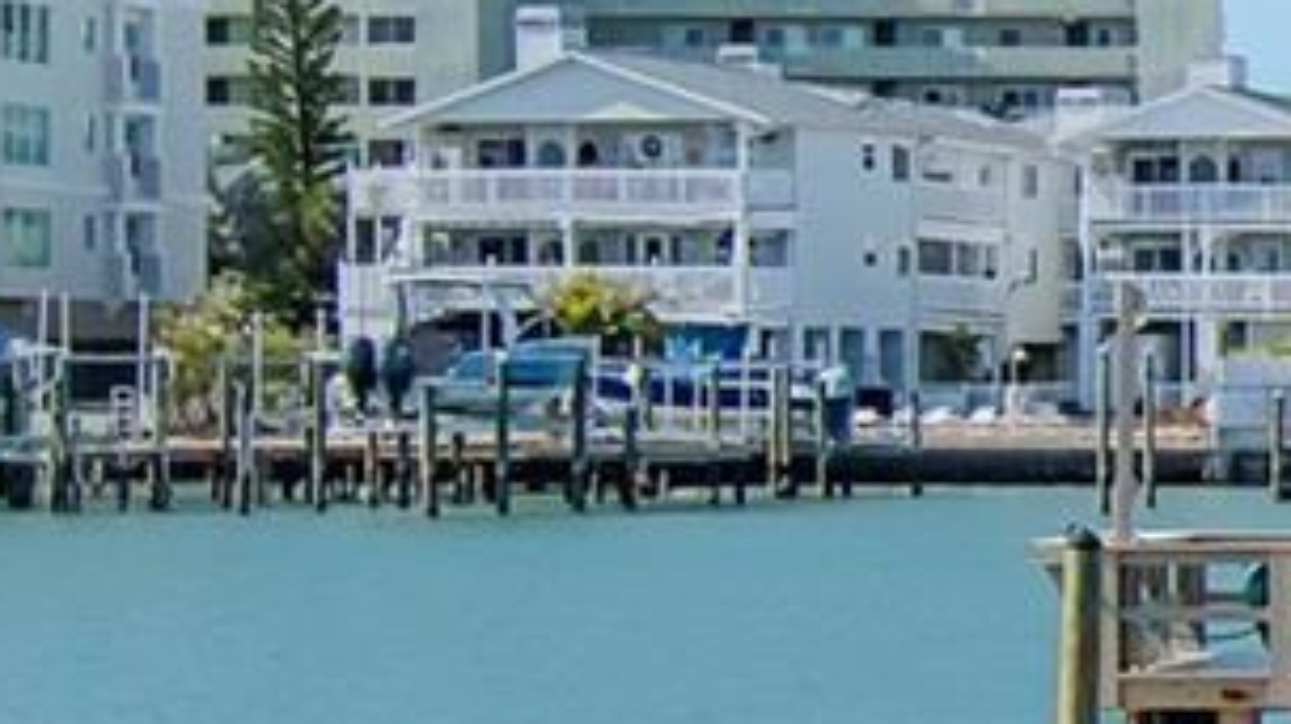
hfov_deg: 11.5
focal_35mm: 165
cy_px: 593
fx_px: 5644
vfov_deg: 7.3
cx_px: 2717
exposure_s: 1/4000
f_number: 7.1
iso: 640
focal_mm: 20
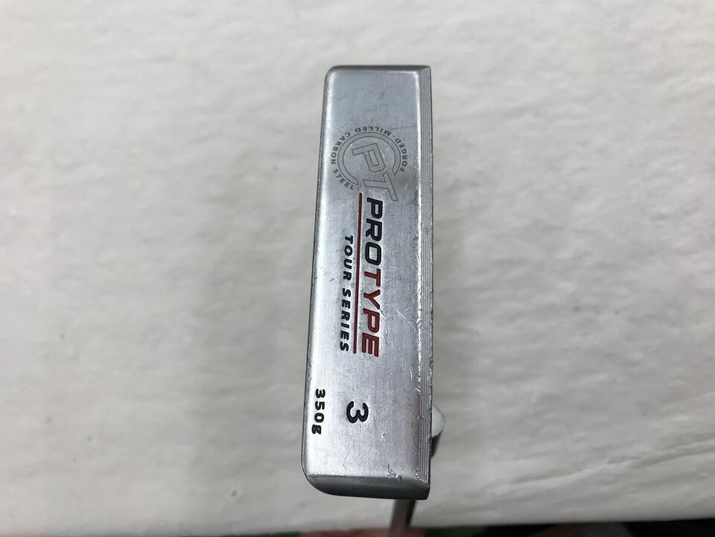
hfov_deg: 63.4
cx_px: 358
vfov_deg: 49.7
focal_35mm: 28
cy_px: 268
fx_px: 578
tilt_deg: -80.0
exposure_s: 1/119
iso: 20
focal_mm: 3.99
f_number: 1.8
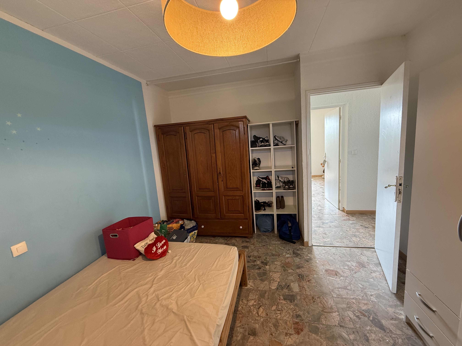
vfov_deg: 85.7
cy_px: 173
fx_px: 187
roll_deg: +4.2
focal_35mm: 14
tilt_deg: -8.6
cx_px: 231
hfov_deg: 102.1
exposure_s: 1/50
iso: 320
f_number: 2.2
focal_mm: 2.22
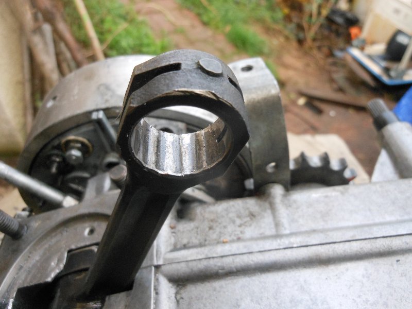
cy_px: 154
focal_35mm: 28
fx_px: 333
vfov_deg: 49.7
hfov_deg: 63.4
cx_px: 206
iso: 400
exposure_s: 1/200
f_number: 3.7
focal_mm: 5
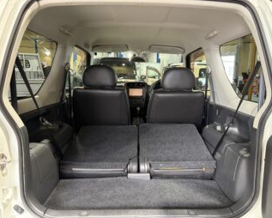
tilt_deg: -9.5
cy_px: 109
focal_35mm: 28
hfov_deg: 62.1
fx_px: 226
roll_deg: +0.2
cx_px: 145
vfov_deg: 51.6
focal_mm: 5.96
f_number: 1.6
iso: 320
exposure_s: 1/50
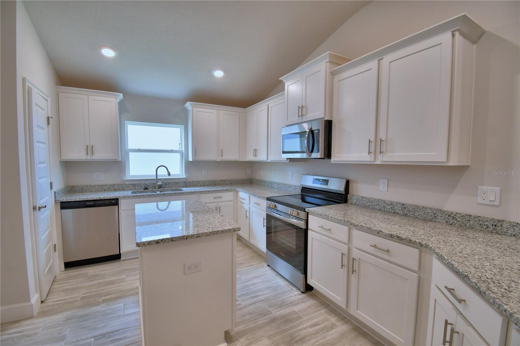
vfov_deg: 77.3
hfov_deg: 100.4
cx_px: 260
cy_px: 173
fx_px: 217
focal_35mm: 15
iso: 400
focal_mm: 10
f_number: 4.5
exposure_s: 1/80
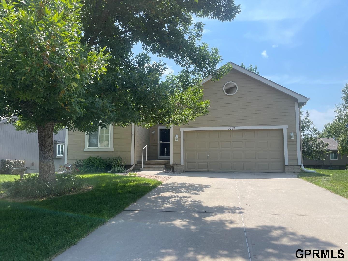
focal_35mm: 25
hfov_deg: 69.4
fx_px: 251
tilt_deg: +5.3
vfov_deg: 54.9
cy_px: 130
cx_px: 174
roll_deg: -0.1
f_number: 1.6
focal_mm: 5.1
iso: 32
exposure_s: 1/2203
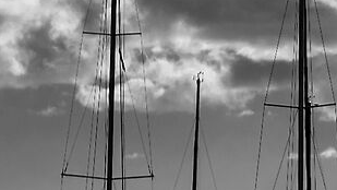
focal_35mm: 407
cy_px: 126
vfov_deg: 3.0
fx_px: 3638
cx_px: 959
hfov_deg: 5.1
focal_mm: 50
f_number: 4
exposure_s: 1/8000
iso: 100
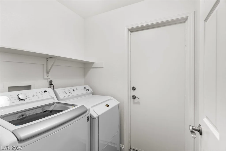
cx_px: 113
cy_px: 76
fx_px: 107
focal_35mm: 17
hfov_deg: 93.3
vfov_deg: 70.5
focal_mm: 17
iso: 400
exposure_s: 1/10
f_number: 8
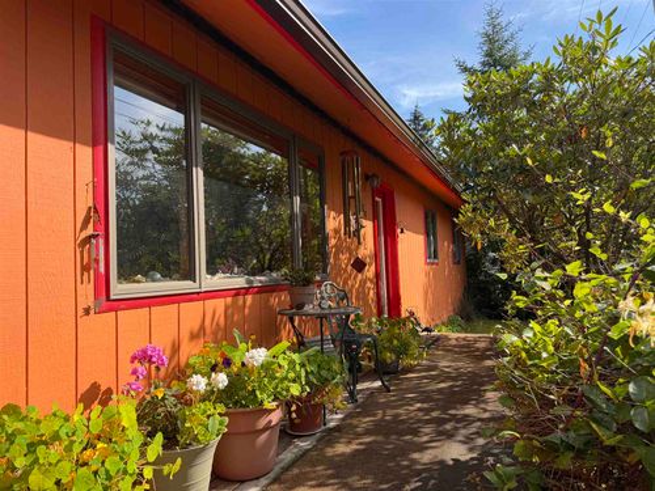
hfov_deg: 71.6
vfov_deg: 56.8
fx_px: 454
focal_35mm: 24
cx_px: 328
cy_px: 246
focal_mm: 6.76
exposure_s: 1/1727
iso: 80
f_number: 1.78
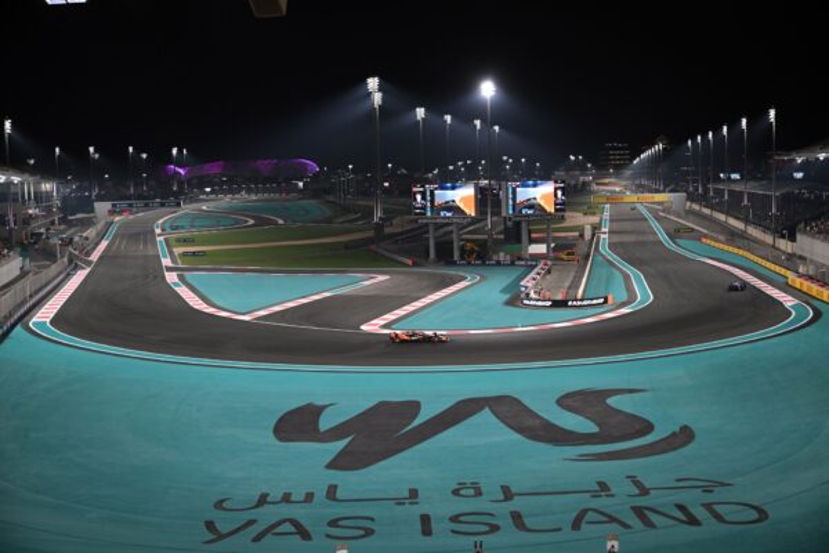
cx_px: 414
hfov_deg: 45.4
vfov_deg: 31.2
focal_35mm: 43
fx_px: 990
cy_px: 276
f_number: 3.2
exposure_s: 1/1000
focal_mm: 43
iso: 2000
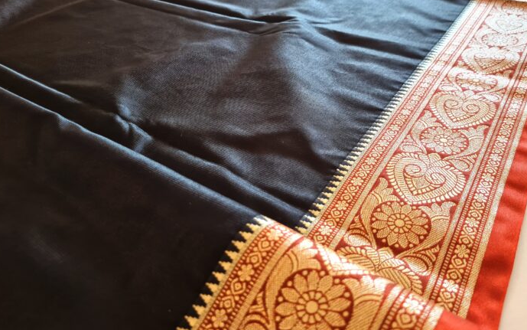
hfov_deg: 66.5
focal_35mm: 28
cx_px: 264
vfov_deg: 44.4
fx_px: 402
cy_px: 140
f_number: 1.8
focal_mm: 5.4
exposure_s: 1/40
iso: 200
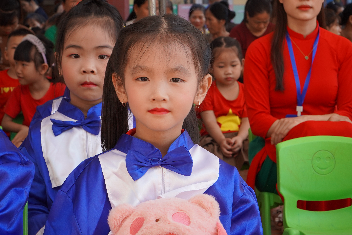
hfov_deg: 26.0
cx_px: 176
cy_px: 118
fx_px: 763
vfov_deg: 17.5
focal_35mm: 78
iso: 1000
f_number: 11
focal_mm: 52
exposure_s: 1/160
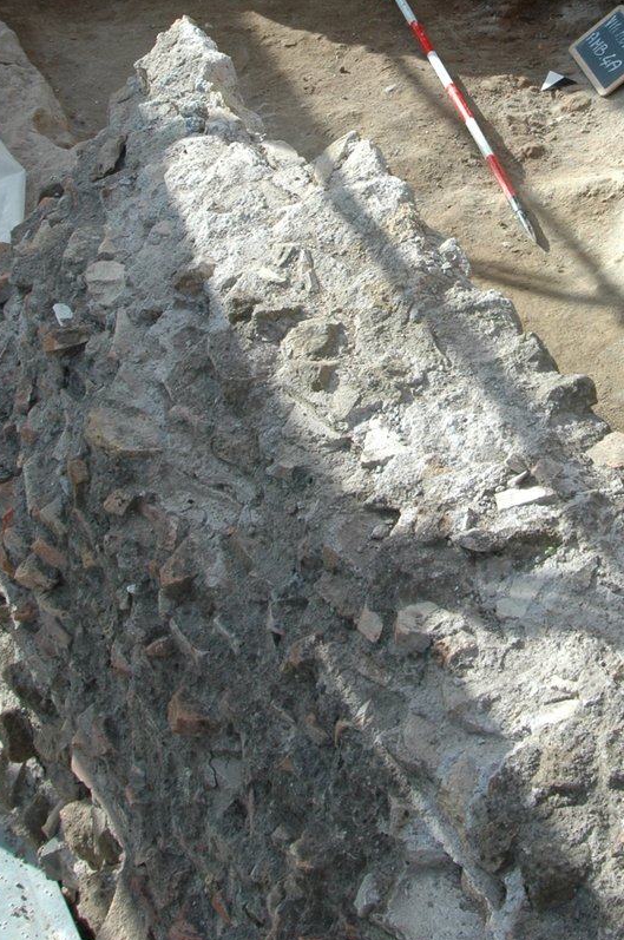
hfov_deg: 19.9
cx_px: 441
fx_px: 1773
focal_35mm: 68
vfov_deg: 28.8
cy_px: 144
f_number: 8
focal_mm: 24
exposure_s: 1/250
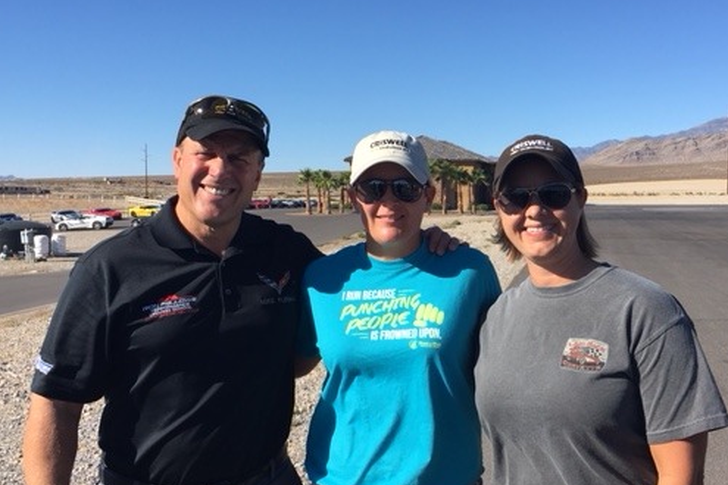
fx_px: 789
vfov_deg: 34.2
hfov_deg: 49.4
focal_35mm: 39
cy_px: 245
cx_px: 421
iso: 25
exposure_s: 1/1399
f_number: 2.2
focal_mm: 4.15
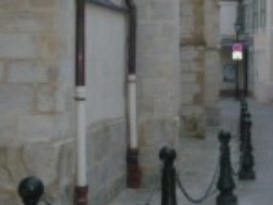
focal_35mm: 108
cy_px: 13
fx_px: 852
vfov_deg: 13.6
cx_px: 368
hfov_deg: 17.0
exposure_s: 1/50
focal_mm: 6.3
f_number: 3.5
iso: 640
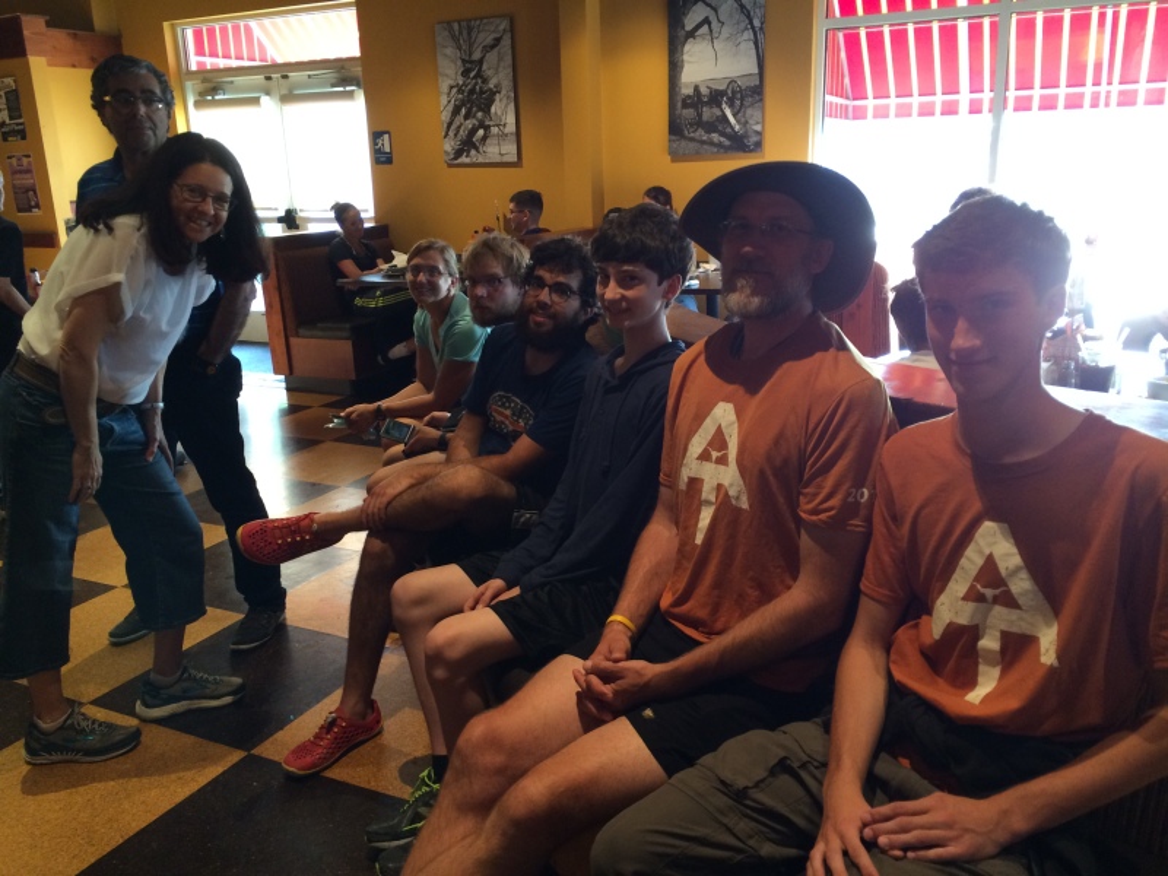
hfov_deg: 61.7
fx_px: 979
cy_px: 438
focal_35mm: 29
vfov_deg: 48.2
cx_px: 584
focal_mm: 4.15
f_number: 2.2
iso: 125
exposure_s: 1/30
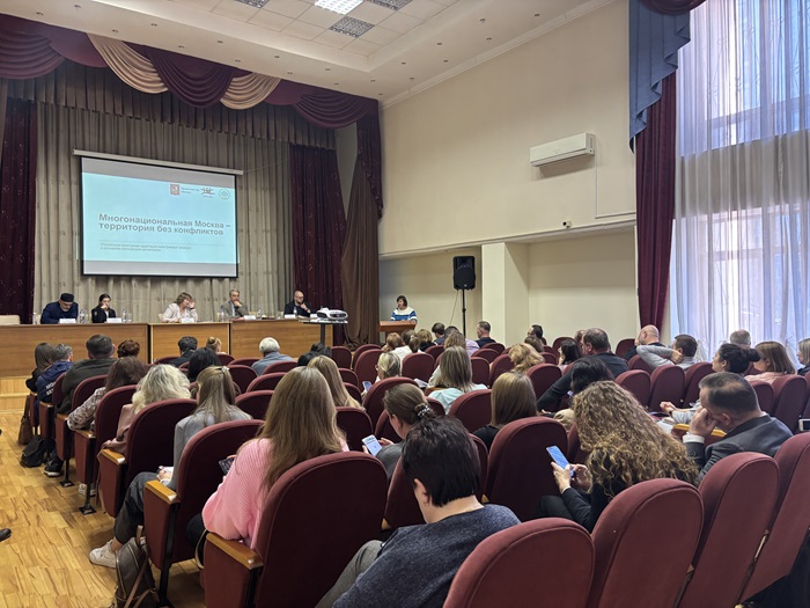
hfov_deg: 67.3
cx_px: 405
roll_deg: +0.8
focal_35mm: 26
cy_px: 304
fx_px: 608
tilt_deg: +0.0
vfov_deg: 53.1
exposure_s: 1/50
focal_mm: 5.96
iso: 320
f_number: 1.6
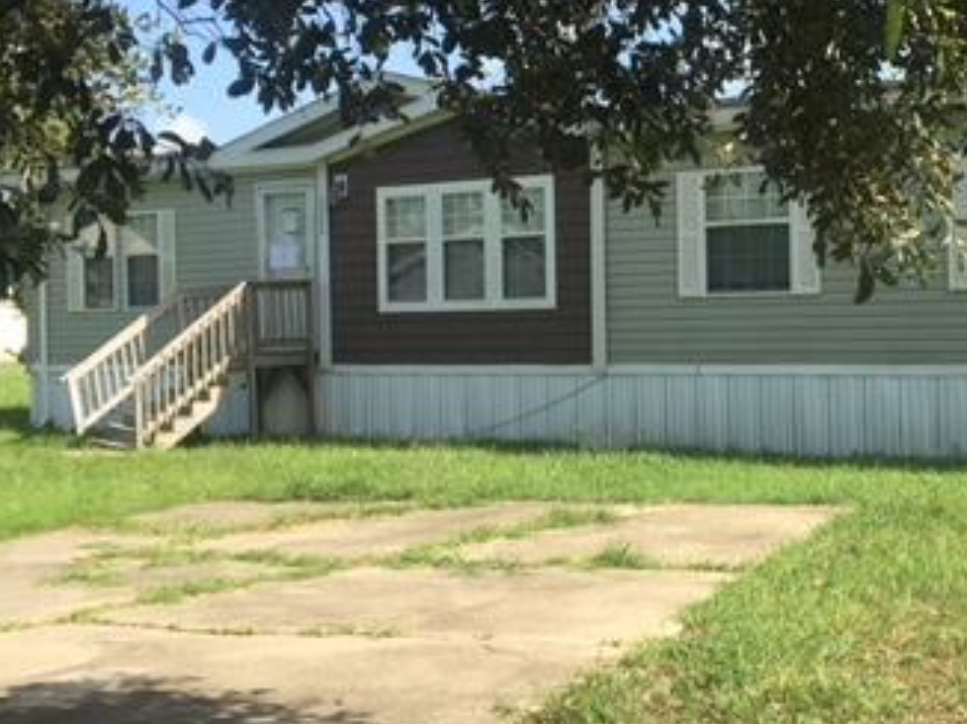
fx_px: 1591
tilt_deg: +1.1
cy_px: 306
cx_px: 733
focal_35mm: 57
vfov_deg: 25.6
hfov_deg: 33.1
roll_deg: +1.1
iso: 25
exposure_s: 1/905
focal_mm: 4.15
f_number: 2.2
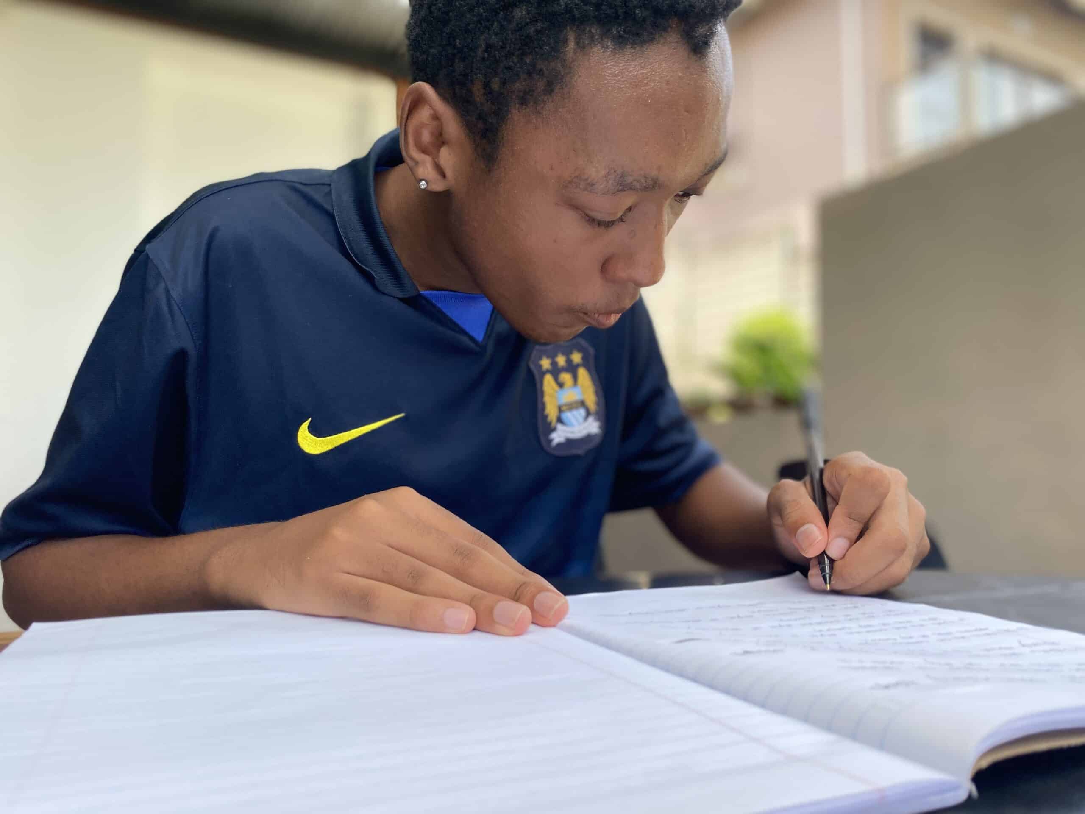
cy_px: 407
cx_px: 542
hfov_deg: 67.3
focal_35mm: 26
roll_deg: -0.4
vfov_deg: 53.1
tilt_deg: +4.2
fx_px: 815
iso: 32
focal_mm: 4.25
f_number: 1.8
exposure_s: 1/454
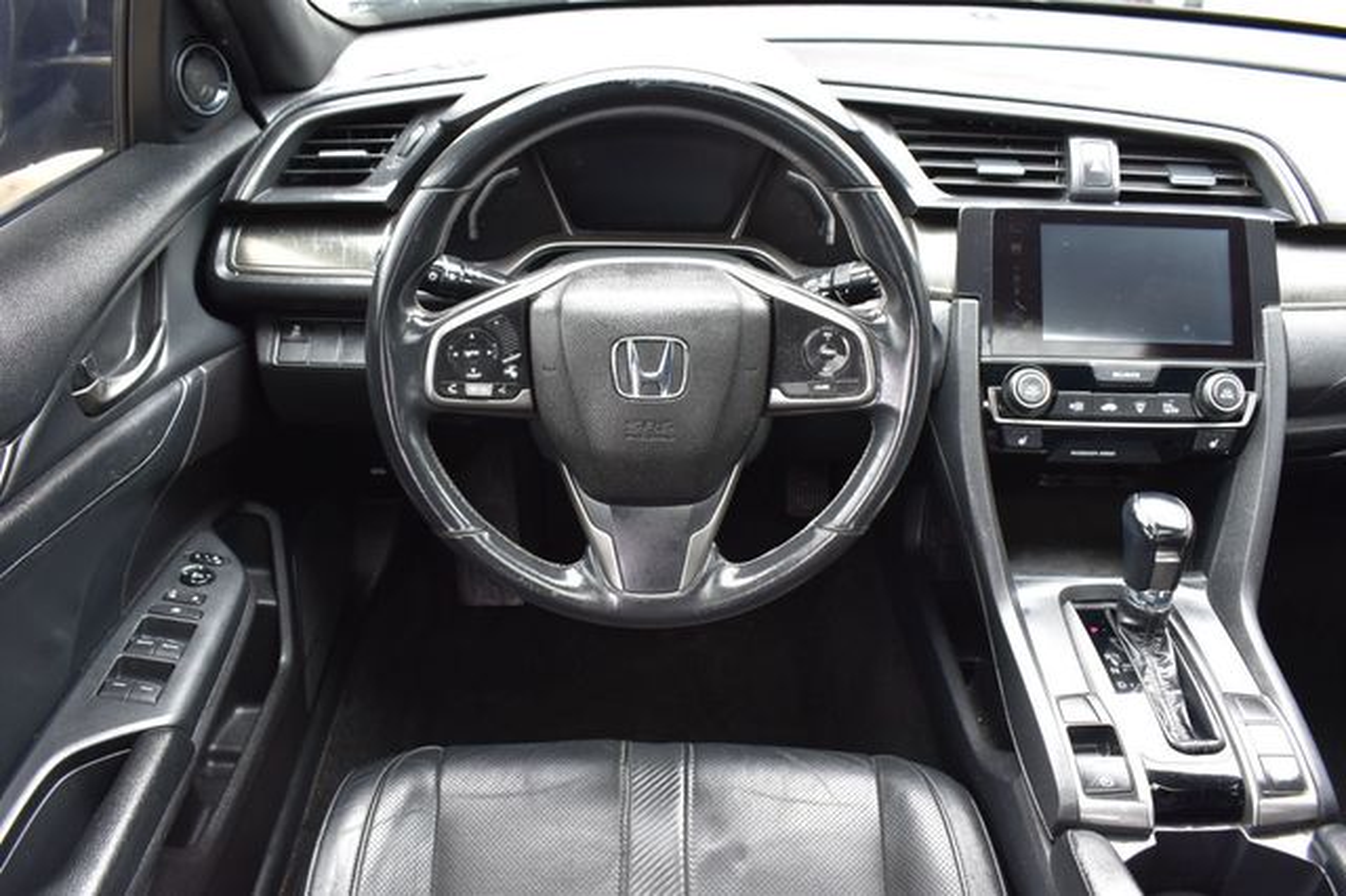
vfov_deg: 43.6
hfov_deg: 62.0
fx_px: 1121
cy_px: 448
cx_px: 673
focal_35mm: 30
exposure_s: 1/15
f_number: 6.3
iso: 400
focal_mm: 20
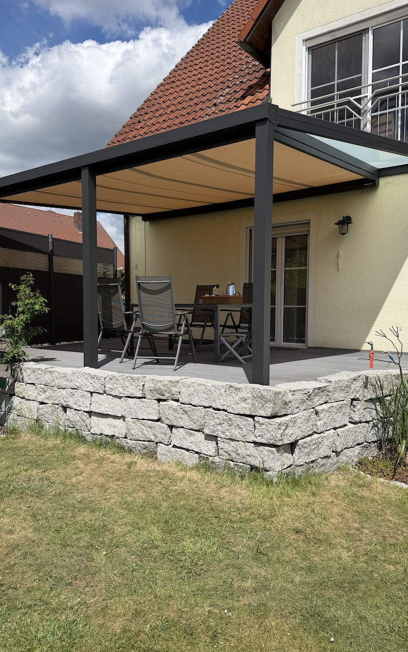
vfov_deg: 70.4
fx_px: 463
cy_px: 329
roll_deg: -1.0
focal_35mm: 26
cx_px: 210
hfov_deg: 47.6
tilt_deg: -3.3
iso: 80
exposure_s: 1/6711
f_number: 1.78
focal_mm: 6.76
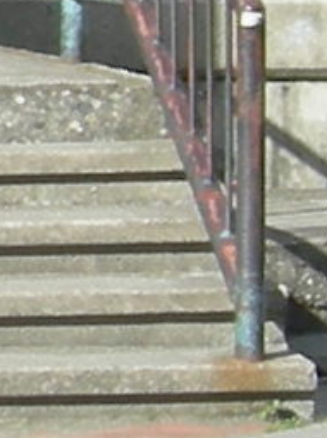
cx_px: -1027
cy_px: -83
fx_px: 4643
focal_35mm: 368
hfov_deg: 3.8
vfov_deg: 5.4
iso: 64
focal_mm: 7.5
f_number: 5.4
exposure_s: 1/207
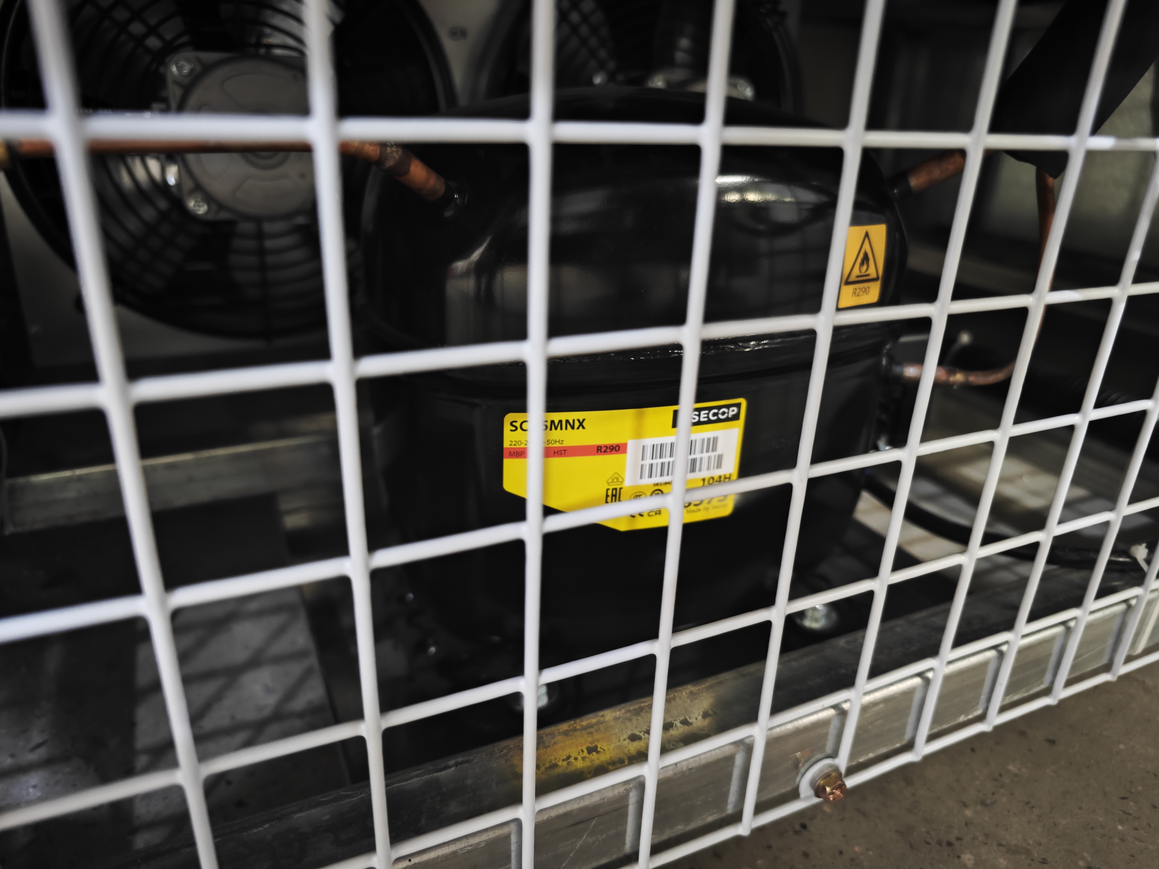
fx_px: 770
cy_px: 434
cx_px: 580
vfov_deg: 58.9
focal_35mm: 23
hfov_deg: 73.9
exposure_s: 1/25
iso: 3200
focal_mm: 8.7
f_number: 1.9
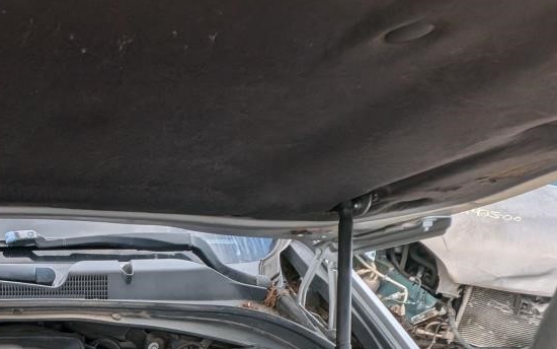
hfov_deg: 48.0
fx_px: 486
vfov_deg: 29.3
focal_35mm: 32
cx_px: -14
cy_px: 485
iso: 42
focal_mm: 1.95
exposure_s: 1/459
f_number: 2.2
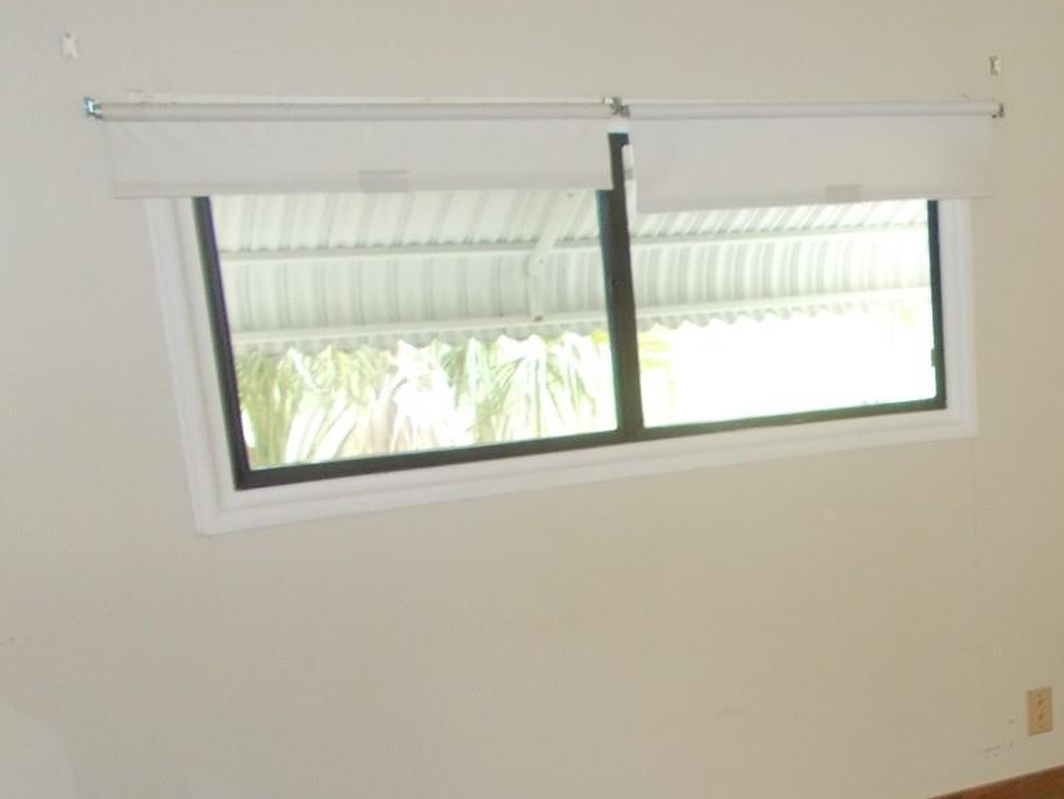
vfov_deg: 27.2
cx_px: 1025
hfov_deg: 33.5
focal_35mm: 53
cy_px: 602
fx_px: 1629
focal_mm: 4.6
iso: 200
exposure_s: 1/25
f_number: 3.2
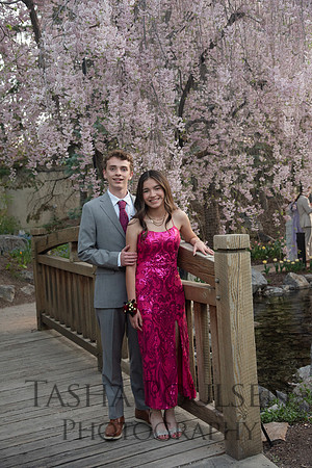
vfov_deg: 41.1
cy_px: 234
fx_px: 624
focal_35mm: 48
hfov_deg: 28.1
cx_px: 156
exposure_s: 1/125
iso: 800
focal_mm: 48
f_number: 5.6
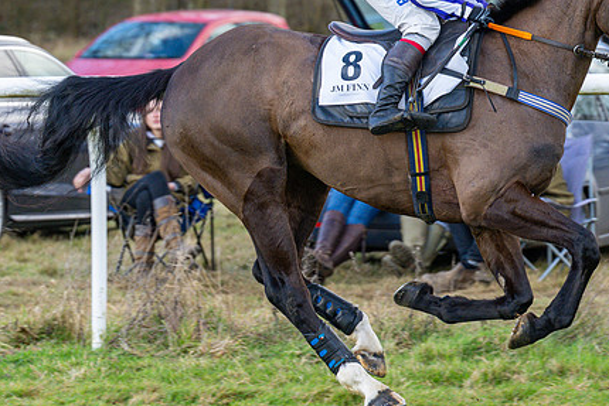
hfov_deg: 6.3
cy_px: 169
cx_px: 356
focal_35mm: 326
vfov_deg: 4.2
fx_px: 5516
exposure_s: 1/1000
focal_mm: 120
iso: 500
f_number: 4
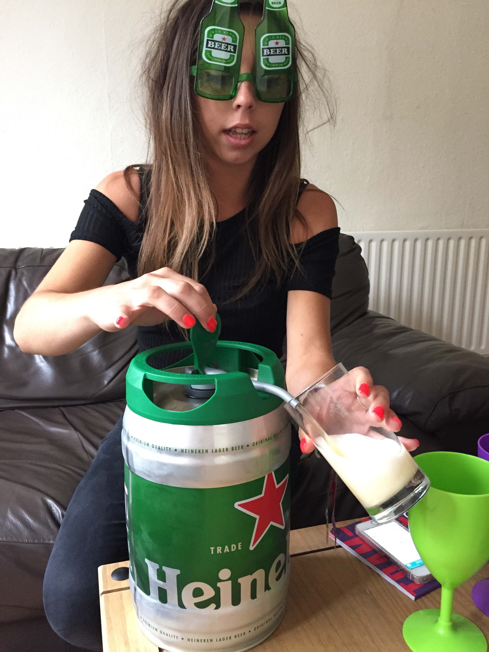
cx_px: 244
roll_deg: +0.5
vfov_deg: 61.7
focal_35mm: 29
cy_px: 326
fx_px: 546
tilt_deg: -10.4
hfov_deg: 48.2
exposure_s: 1/30
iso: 250
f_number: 2.2
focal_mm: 4.15
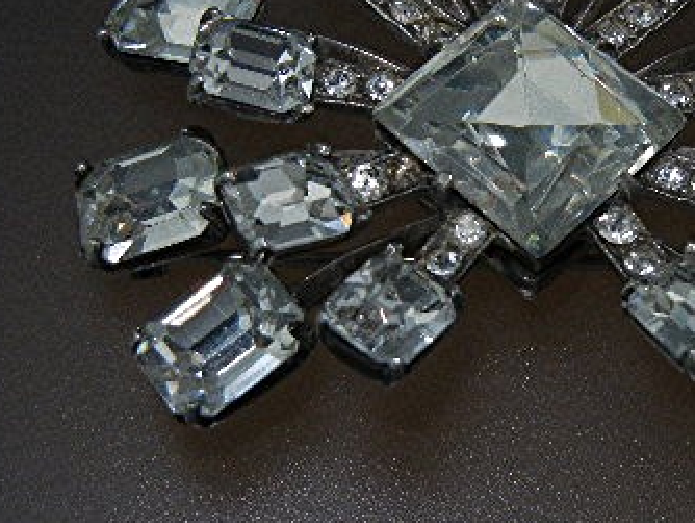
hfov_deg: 17.3
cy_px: 158
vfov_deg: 13.1
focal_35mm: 113
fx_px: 2270
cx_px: 537
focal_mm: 10.6
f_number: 8
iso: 298
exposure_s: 1/30
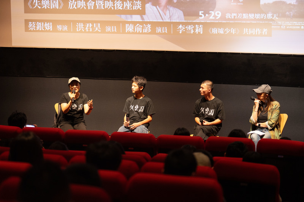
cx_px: 152
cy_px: 101
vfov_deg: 15.2
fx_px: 760
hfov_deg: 22.6
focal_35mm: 90
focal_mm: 90
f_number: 2.8
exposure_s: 1/160
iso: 3200
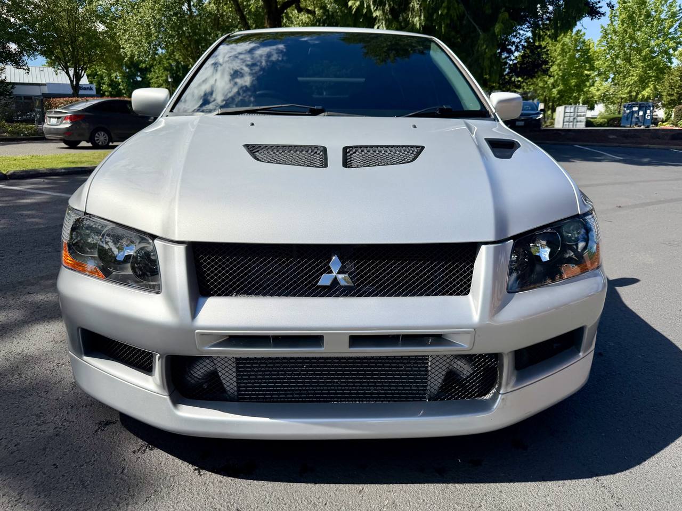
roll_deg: +0.1
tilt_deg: -15.8
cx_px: 341
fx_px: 473
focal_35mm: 24
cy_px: 256
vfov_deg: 56.8
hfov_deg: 71.6
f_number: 1.78
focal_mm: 6.76
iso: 100
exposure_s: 1/8130
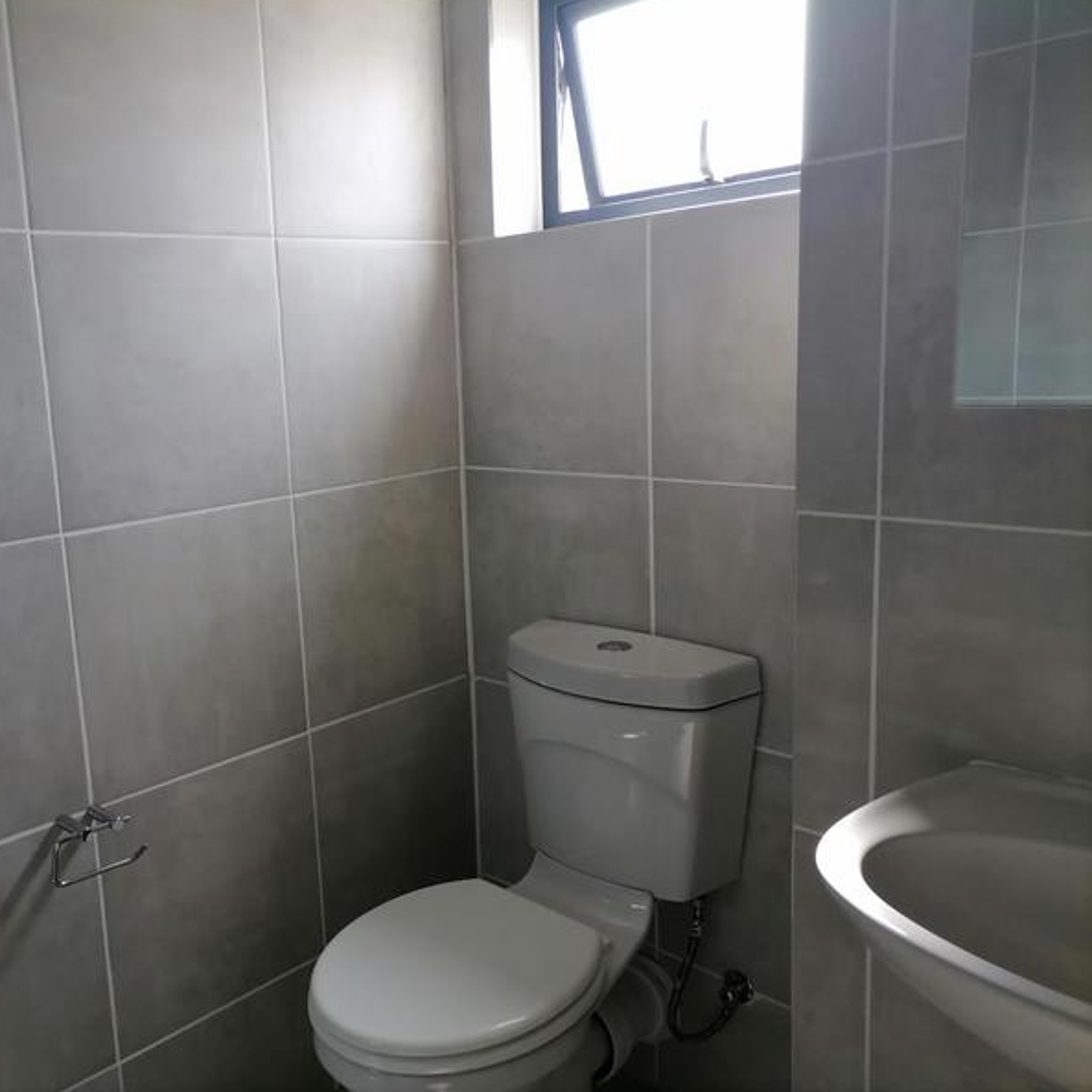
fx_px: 1106
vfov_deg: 52.5
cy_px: 541
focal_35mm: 31
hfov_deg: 51.5
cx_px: 359
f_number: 1.8
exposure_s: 1/120
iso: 125
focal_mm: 5.4
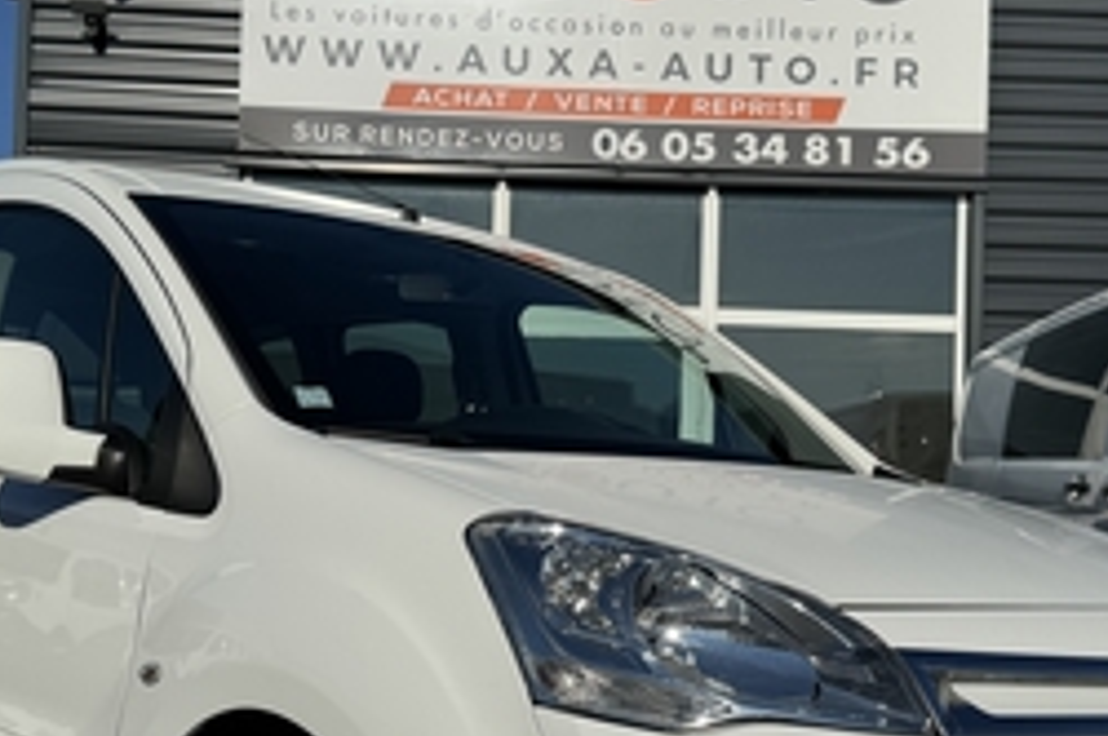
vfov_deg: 26.4
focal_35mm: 51
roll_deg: -1.3
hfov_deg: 38.9
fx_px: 1568
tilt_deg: +3.0
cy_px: 446
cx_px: 558
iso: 80
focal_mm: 6.76
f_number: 1.78
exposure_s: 1/20000
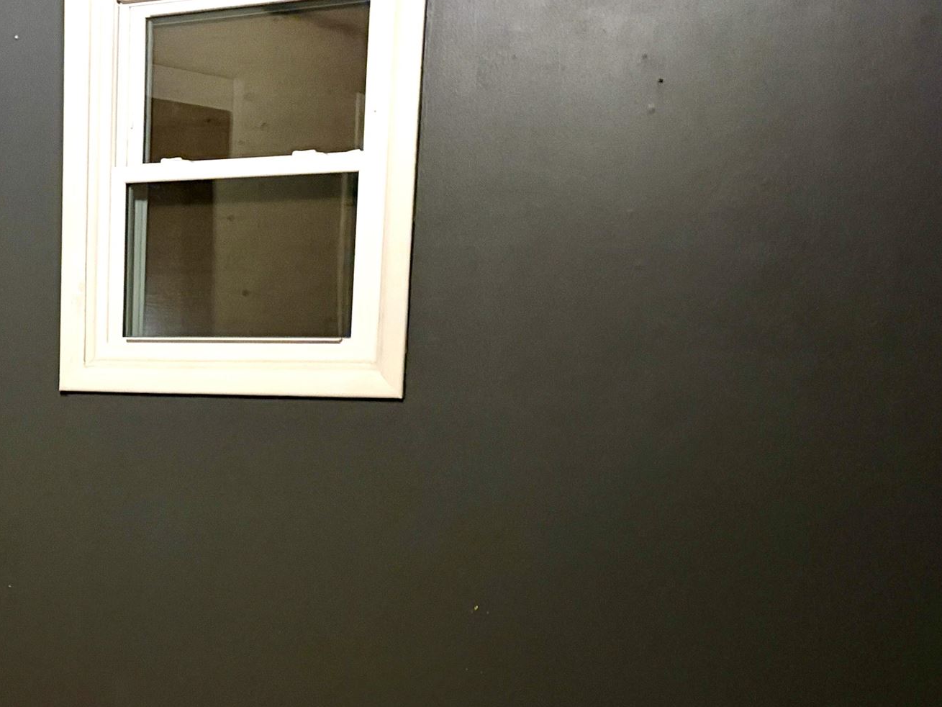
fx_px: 1660
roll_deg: -0.9
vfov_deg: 23.3
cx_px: -61
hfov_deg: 29.0
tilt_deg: -10.4
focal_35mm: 61
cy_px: 657
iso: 1000
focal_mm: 5.96
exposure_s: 1/30
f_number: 1.6
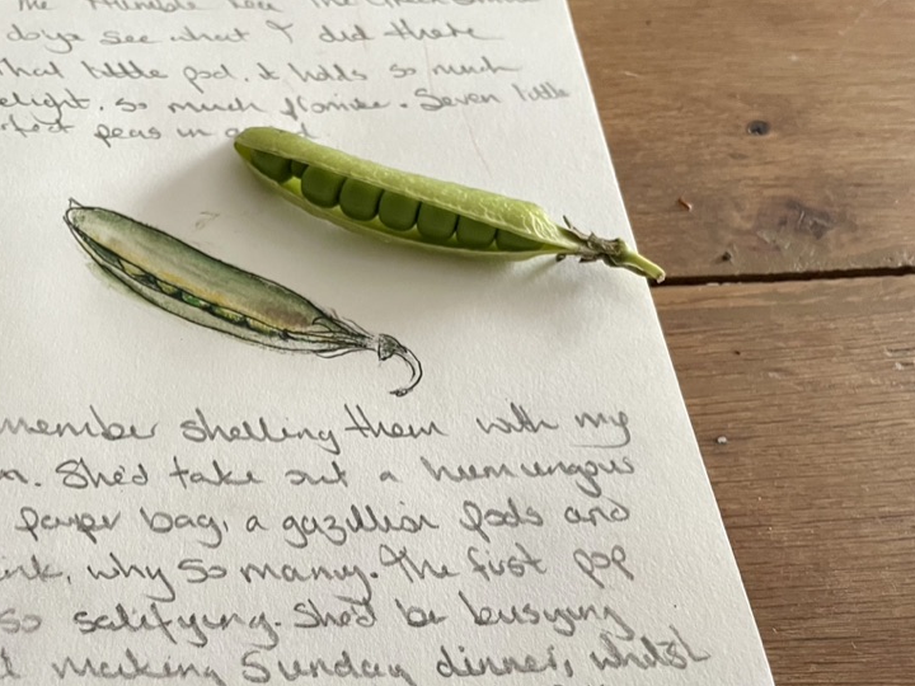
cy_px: 466
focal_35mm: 37
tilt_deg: -59.6
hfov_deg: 49.3
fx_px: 978
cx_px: 311
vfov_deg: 38.2
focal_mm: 4.2
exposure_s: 1/60
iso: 320
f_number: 1.6
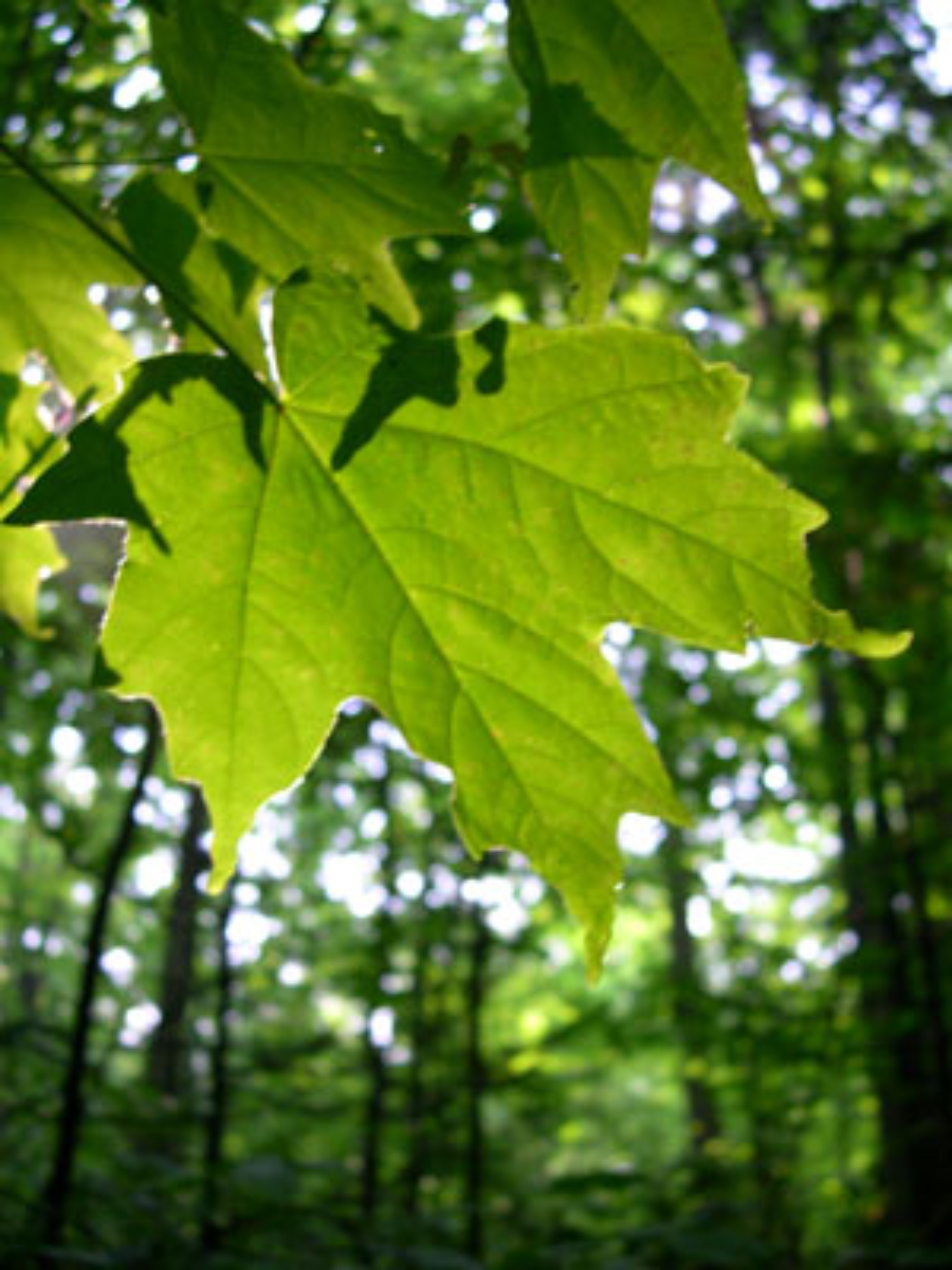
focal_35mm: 38
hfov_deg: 37.7
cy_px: 635
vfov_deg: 49.0
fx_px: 1393
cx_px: 476
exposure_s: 1/59.8
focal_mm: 8
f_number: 2.8
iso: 100
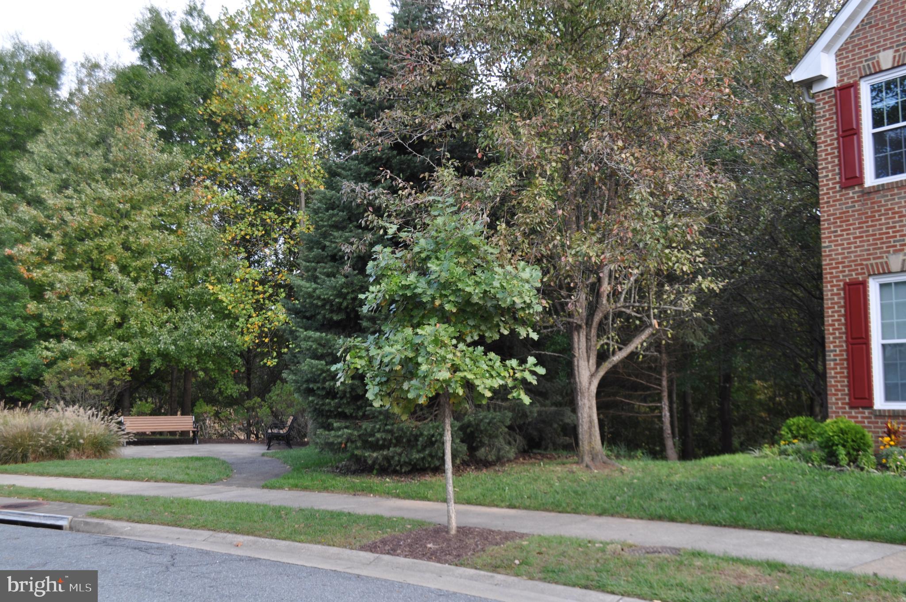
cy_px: 301
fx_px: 905
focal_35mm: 36
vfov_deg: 36.8
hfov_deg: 53.2
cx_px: 453
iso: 200
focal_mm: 24
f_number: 5.6
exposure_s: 1/125
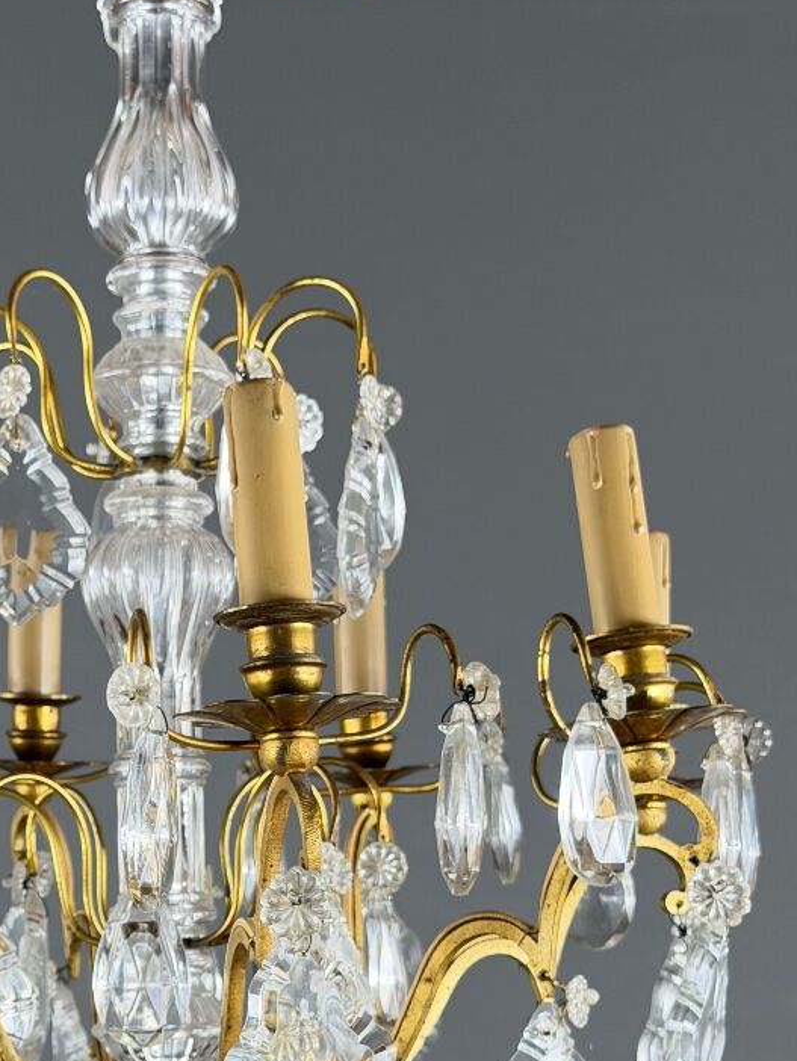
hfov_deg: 17.8
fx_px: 2516
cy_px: 890
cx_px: 147
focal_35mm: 82
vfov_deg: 23.4
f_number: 1.78
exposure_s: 1/50
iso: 50
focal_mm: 6.76
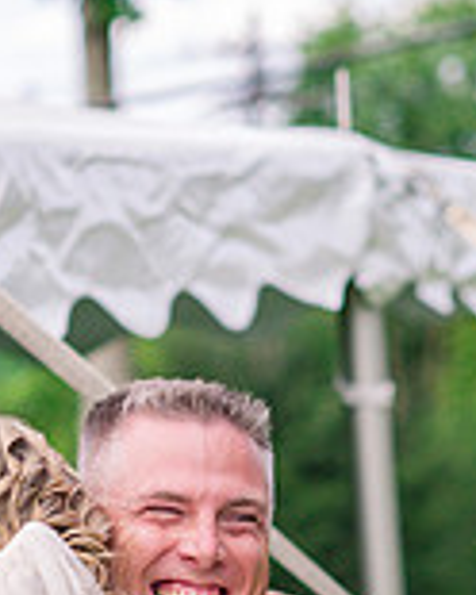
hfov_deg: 5.2
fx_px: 5248
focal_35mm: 298
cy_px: 582
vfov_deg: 6.5
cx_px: 296
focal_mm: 85
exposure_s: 1/2000
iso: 500
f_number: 3.2
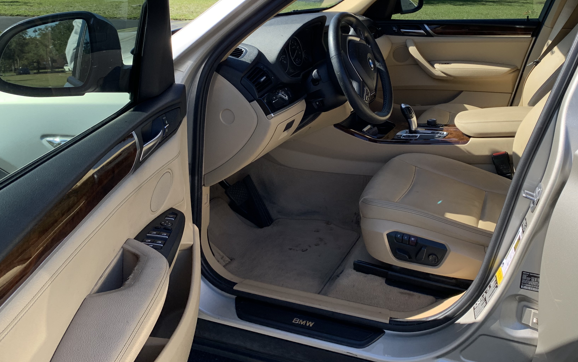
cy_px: 100
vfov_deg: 36.6
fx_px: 536
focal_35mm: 34
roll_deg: -0.5
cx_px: 340
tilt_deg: -12.9
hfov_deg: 56.4
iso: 25
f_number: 1.8
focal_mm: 4.25
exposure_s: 1/687
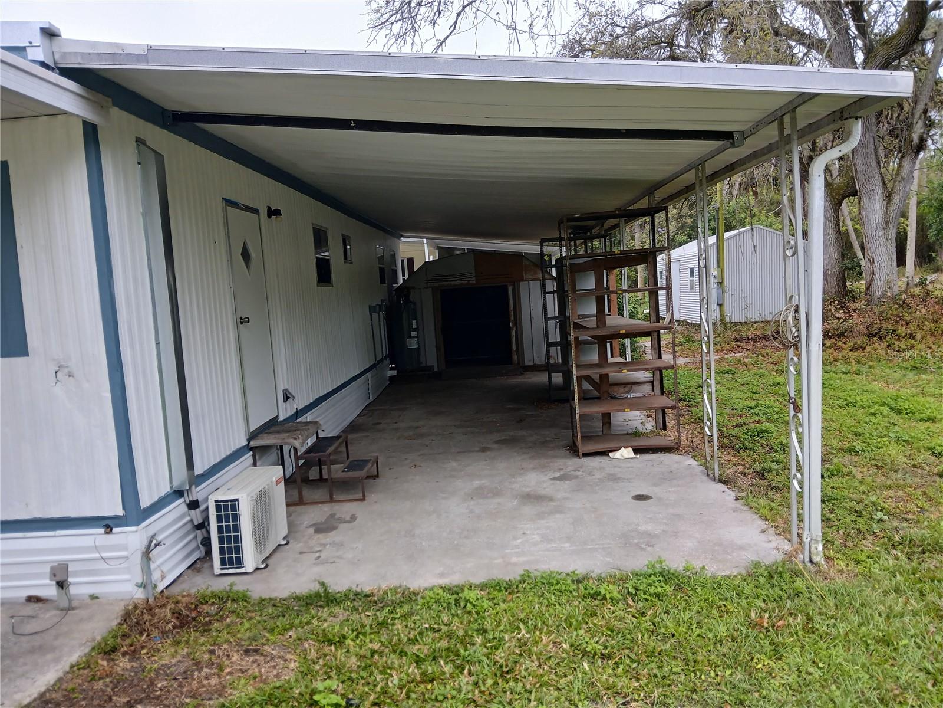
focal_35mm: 26
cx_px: 472
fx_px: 708
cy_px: 354
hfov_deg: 67.3
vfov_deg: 53.1
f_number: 1.8
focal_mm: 3.98
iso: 50
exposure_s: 1/60
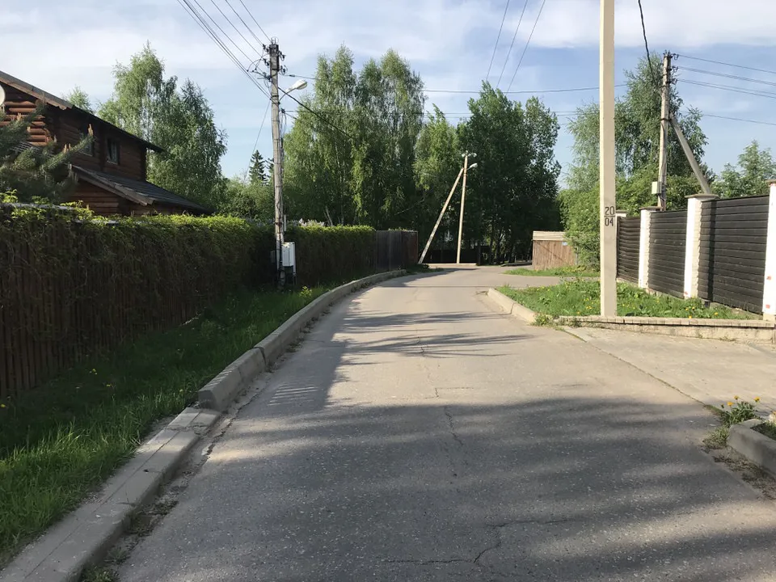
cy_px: 291
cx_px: 388
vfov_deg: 49.7
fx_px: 628
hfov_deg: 63.4
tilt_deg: -5.9
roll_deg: +0.6
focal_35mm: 28
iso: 20
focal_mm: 3.99
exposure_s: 1/1368
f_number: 1.8
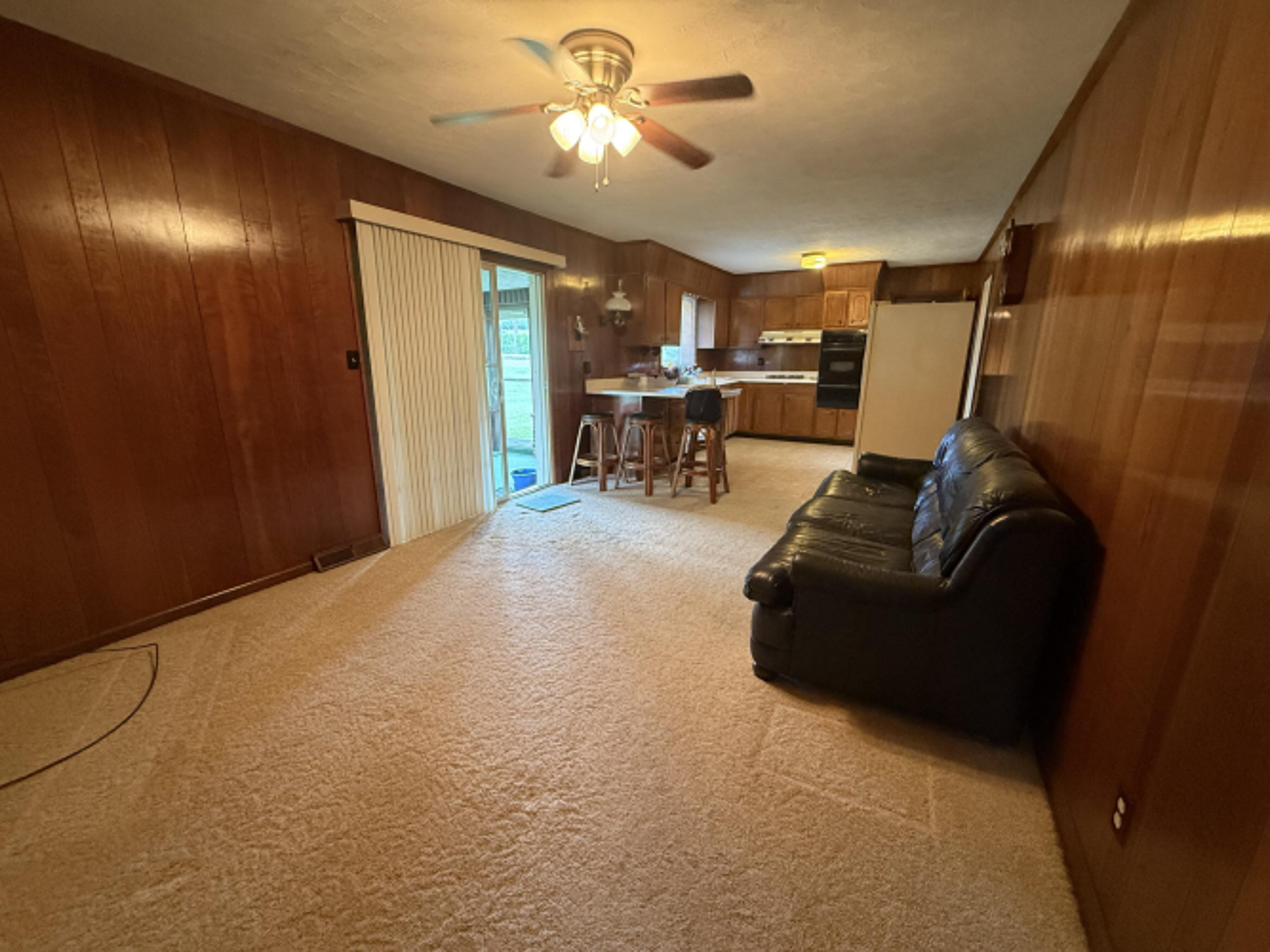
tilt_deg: -12.7
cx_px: 635
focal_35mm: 14
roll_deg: -0.8
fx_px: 514
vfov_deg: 85.7
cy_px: 476
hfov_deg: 102.1
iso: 500
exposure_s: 1/60
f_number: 2.2
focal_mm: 2.22
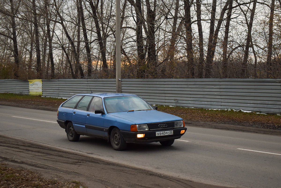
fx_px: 527
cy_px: 94
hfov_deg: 29.9
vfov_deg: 20.2
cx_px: 140
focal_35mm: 68
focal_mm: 45
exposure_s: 1/640
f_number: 6.3
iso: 800
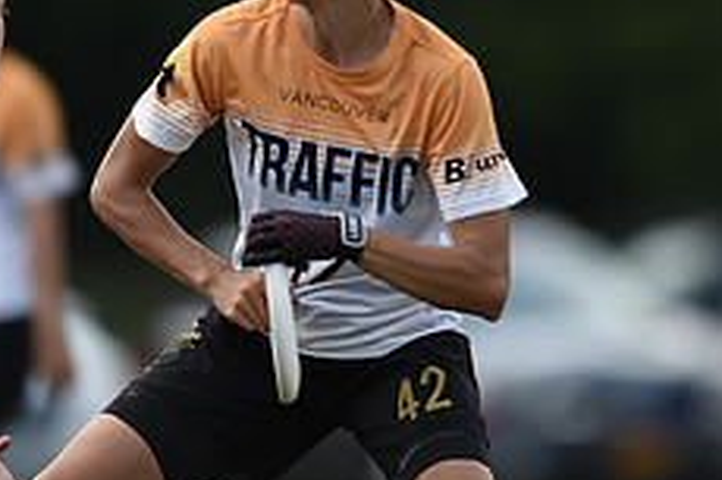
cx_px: 396
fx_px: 20221
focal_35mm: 1009
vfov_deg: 1.4
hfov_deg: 2.0
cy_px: 249
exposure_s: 1/1000
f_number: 2.8
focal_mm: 400
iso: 100
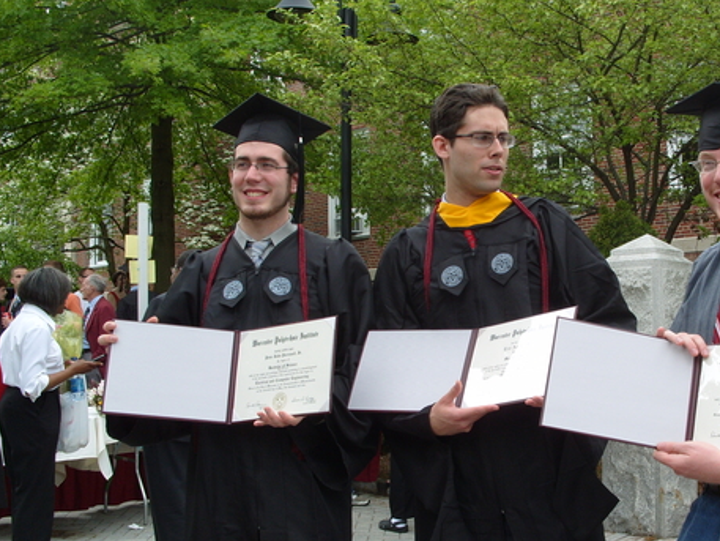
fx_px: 1019
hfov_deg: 38.4
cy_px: 297
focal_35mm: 49
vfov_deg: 29.7
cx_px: 484
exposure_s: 1/250
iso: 80
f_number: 4.4
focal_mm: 7.8
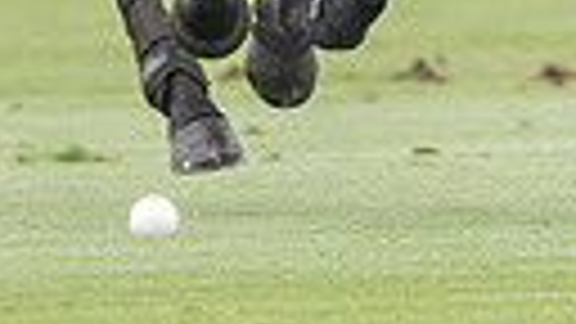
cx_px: 216
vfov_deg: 0.3
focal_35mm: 4414
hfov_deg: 0.5
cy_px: -383
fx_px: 67416
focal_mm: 500
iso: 800
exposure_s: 1/1250
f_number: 4
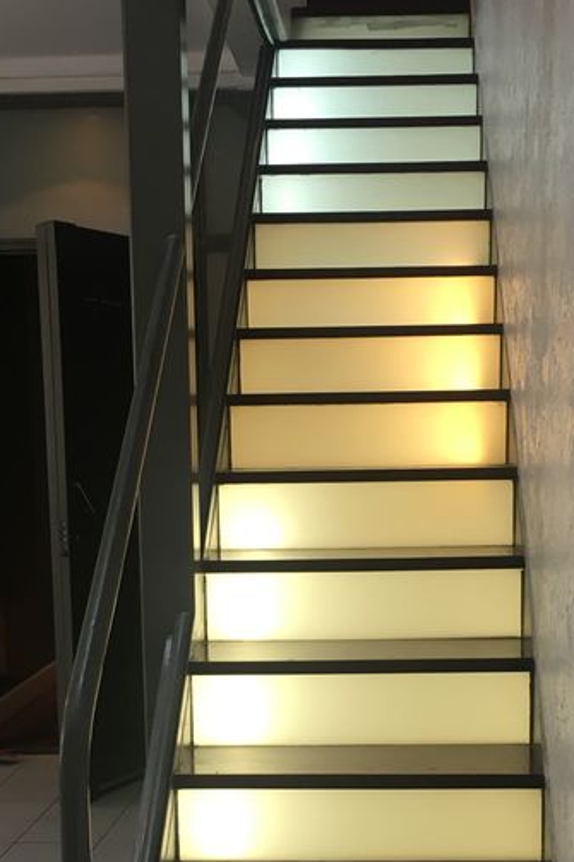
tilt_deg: -9.0
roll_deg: +1.0
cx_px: 324
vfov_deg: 32.7
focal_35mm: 60
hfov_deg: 22.6
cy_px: 660
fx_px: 1436
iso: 80
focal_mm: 4.15
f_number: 2.2
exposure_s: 1/33
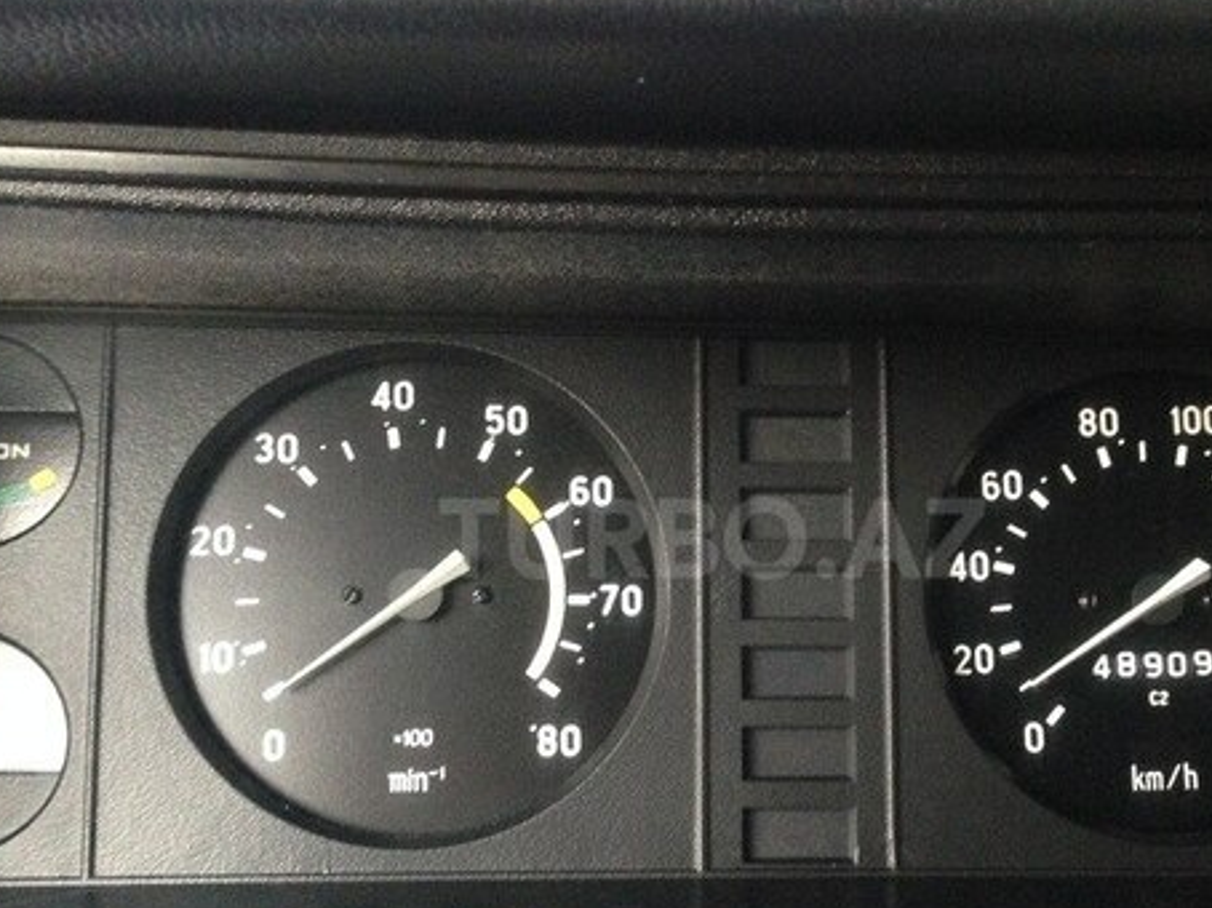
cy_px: 538
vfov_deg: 30.2
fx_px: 1680
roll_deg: -0.1
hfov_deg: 39.5
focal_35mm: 48
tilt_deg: -22.5
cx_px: 713
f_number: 2.4
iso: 500
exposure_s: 1/15
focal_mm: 4.12
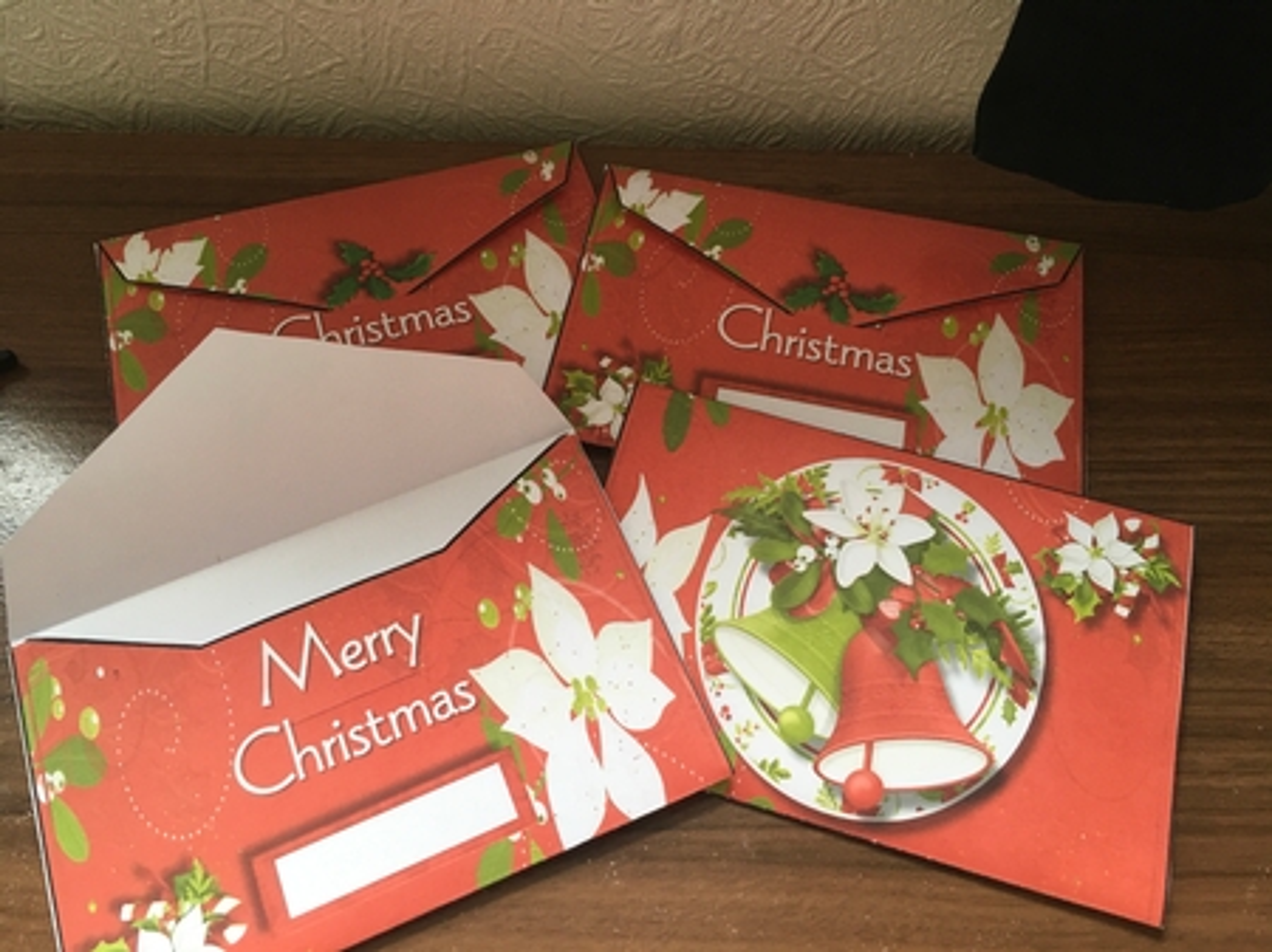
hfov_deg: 61.7
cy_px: 476
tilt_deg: -60.1
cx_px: 636
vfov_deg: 48.2
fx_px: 1065
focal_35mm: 29
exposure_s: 1/33
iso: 50
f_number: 2.2
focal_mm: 4.15
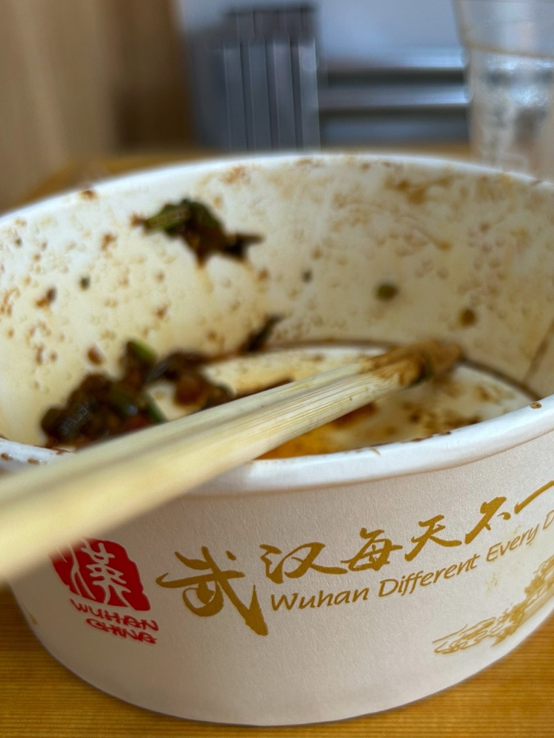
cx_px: 413
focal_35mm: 39
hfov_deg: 36.0
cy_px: 415
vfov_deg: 47.8
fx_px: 832
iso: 80
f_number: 1.5
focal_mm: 5.7
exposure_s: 1/121
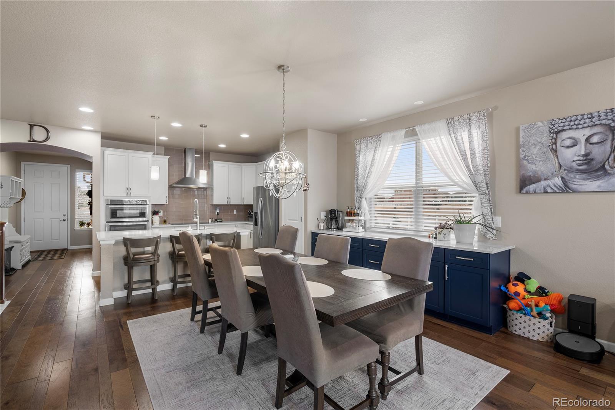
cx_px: 308
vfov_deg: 73.8
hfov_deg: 96.7
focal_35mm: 16
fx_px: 273
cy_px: 205
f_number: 8
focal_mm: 16
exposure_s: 4
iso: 100
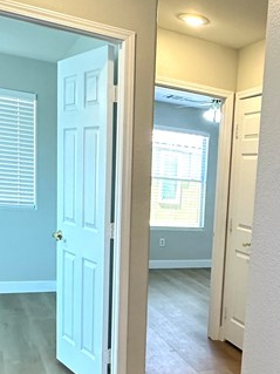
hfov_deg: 29.0
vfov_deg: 41.2
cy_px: 266
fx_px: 486
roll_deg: -5.2
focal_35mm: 45
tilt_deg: -8.3
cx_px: 309
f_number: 2.2
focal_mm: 2.22
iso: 250
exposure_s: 1/120
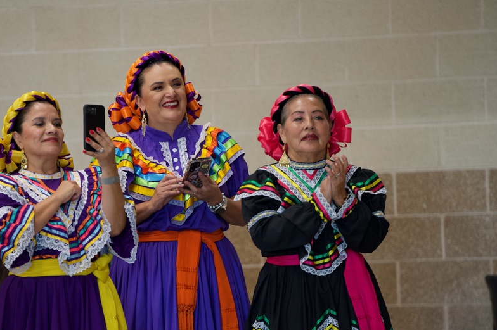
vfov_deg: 6.2
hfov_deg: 9.3
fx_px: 3062
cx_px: 179
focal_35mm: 222
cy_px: 189
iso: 1600
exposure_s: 1/320
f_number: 2.8
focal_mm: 170
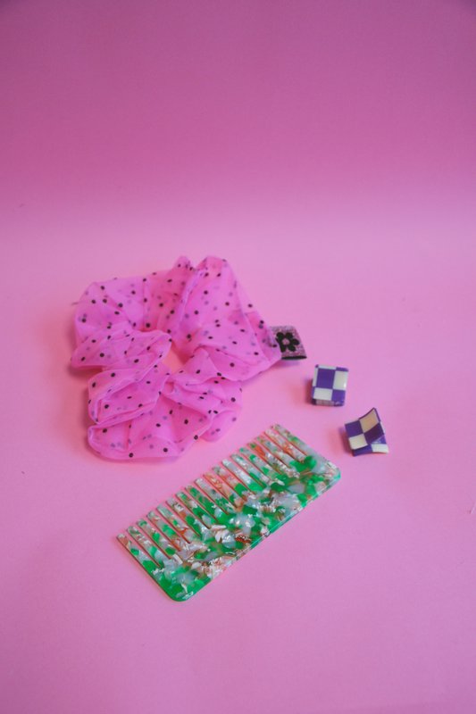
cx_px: 238
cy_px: 357
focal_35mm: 45
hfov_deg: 29.9
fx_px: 893
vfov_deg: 43.6
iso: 400
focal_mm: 30
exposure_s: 1/80
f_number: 4.5
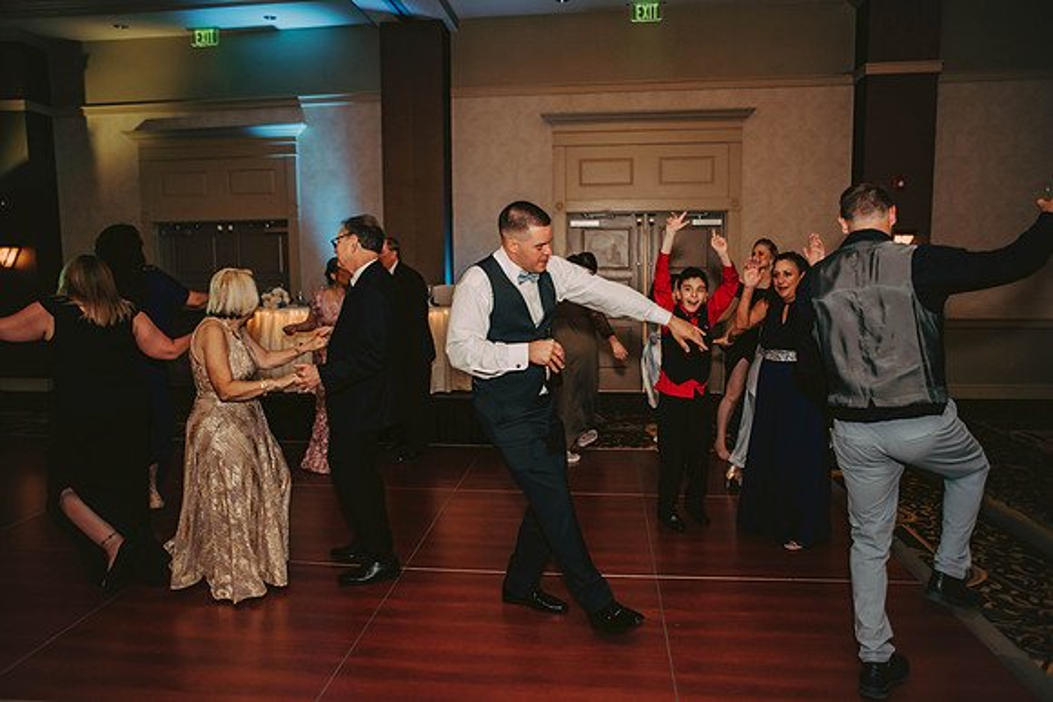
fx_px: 702
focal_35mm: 24
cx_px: 526
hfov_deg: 73.7
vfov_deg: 53.2
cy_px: 351
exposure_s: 1/125
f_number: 2.8
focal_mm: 24
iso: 800
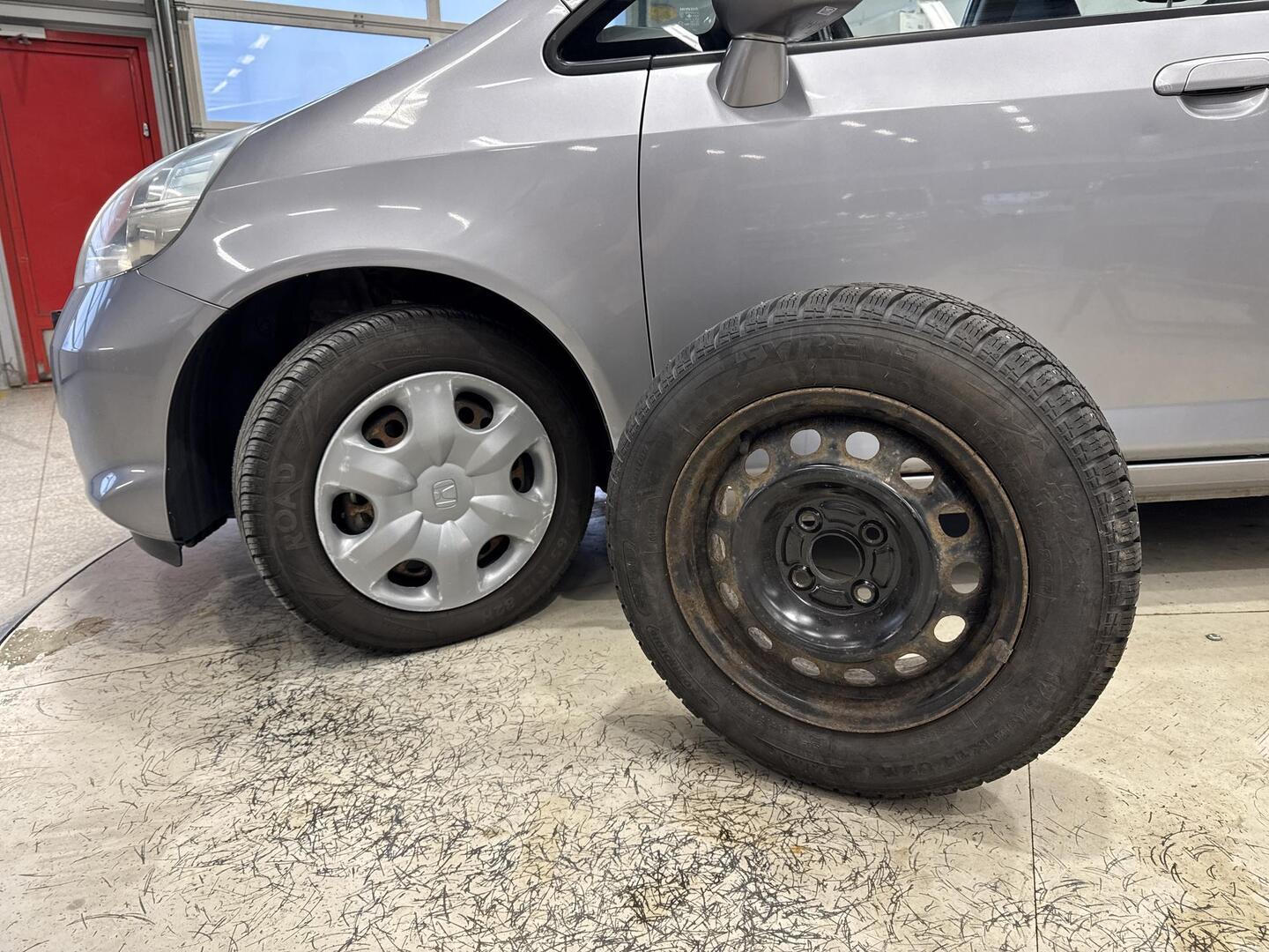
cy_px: 476
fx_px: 880
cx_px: 634
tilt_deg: -14.7
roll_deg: +2.0
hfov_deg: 71.6
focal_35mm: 24
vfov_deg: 56.8
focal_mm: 6.76
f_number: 1.78
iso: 125
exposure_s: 1/100
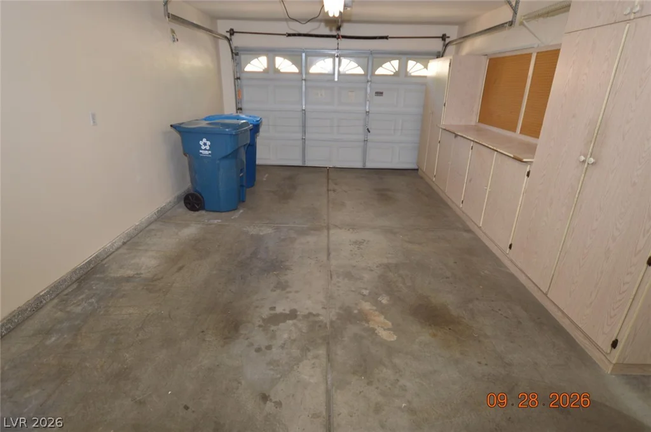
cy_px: 216
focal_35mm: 18
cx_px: 326
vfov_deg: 67.2
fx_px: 325
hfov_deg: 90.1
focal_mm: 12
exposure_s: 1/60
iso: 400
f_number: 3.5
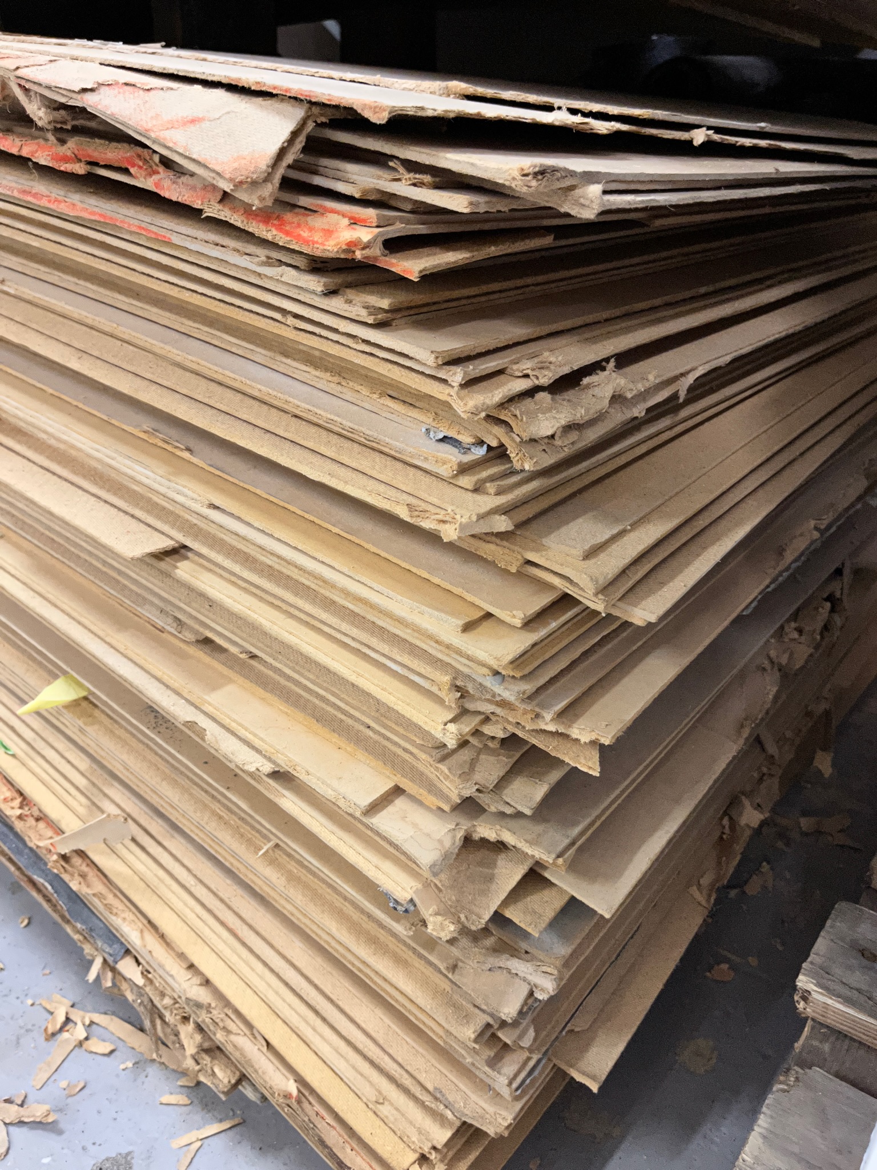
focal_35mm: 26
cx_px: 438
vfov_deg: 67.3
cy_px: 585
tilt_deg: -24.1
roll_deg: +1.8
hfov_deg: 53.0
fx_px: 879
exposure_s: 1/50
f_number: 1.6
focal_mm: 5.1
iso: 400
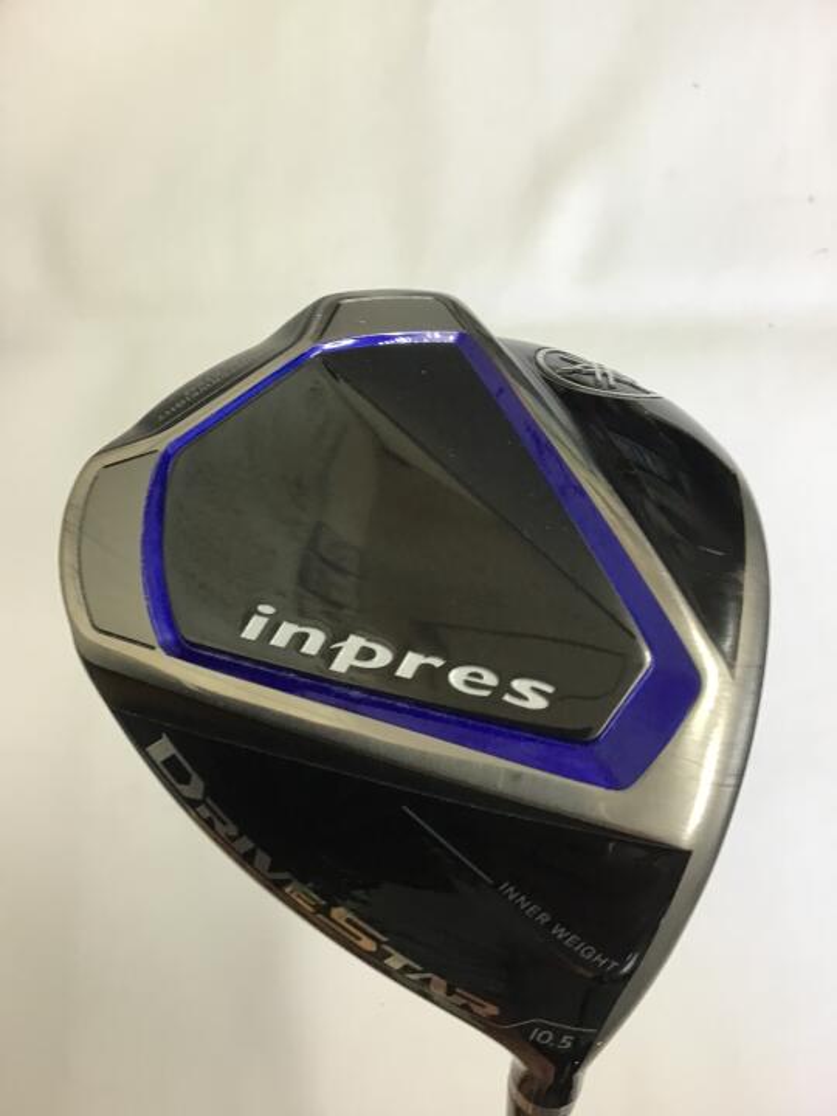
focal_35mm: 31
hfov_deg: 45.4
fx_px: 999
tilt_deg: -75.2
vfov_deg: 58.4
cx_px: 418
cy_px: 558
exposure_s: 1/33
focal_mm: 3.3
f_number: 2.4
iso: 100
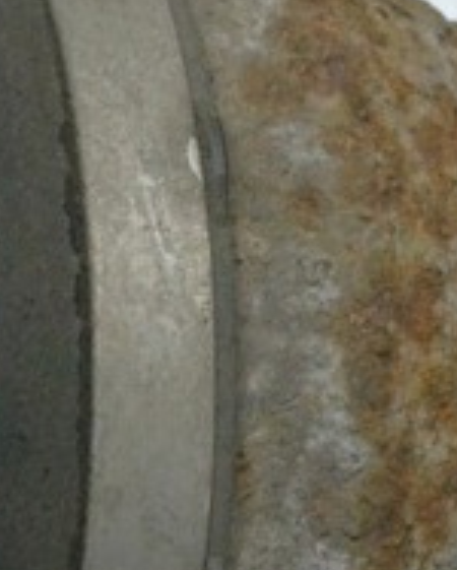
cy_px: 338
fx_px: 3899
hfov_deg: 6.6
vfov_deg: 8.4
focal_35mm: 231
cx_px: -289
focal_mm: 48
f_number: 11
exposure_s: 1/160
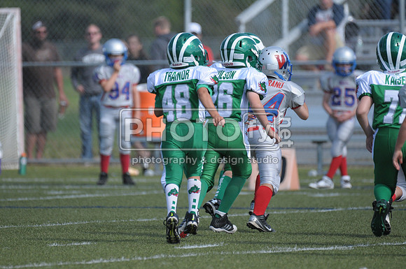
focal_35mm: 525
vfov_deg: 2.6
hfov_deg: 3.9
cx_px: 203
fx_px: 5913
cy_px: 134
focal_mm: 350
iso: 640
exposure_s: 1/3200
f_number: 4
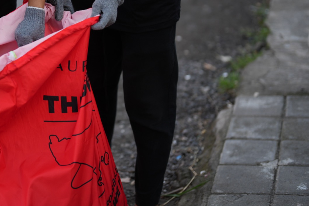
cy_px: 28
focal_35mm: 94
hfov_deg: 21.4
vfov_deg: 14.4
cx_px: 54
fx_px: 807
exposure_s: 1/1000
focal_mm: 50
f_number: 1.2
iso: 125
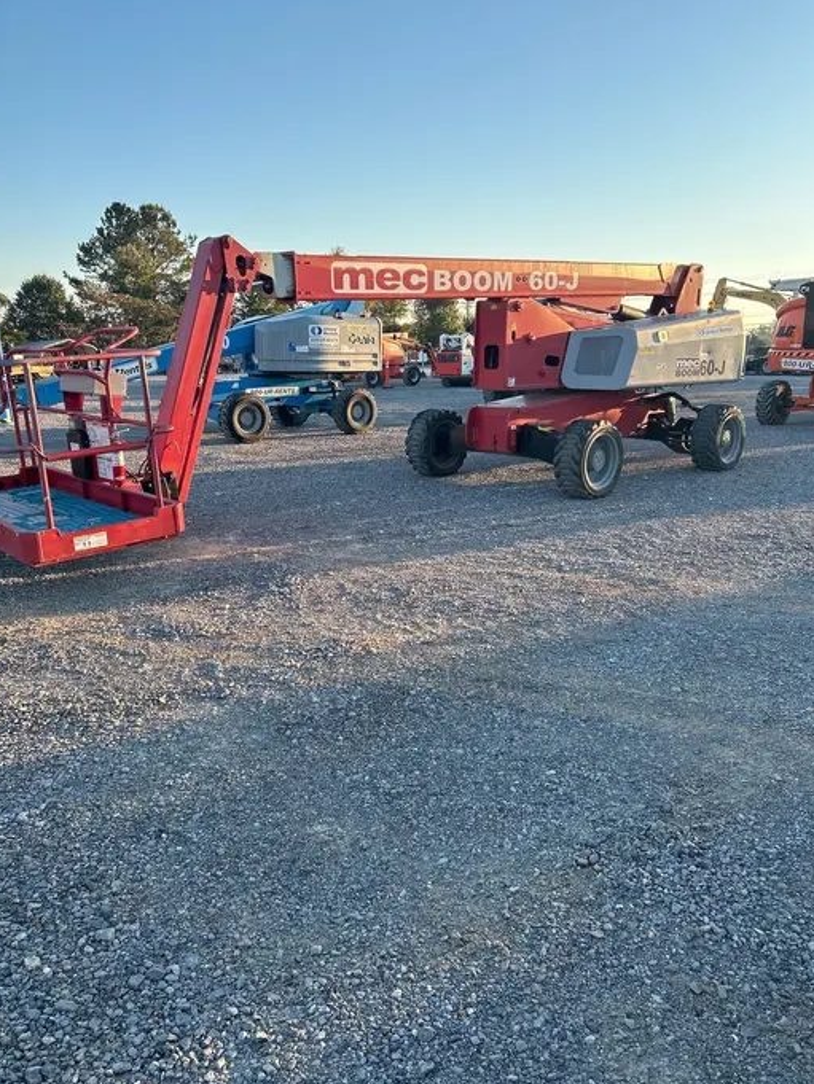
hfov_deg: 49.8
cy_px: 552
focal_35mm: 28
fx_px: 878
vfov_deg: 63.4
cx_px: 393
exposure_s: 1/965
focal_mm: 5.7
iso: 50
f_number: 1.5
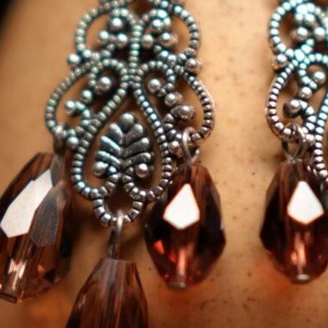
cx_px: 218
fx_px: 2112
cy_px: 81
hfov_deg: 8.9
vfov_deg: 8.9
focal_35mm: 197
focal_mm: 35
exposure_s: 1/100
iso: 125
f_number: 1.4
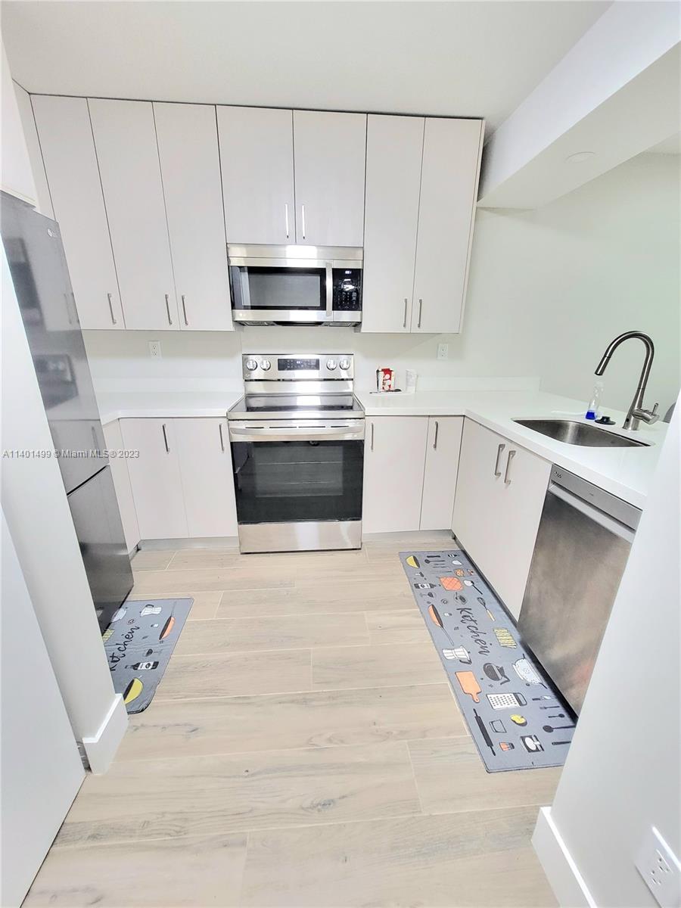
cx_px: 340
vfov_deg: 106.2
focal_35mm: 13
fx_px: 341
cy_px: 454
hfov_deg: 89.9
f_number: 2.2
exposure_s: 1/30
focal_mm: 1.74
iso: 400
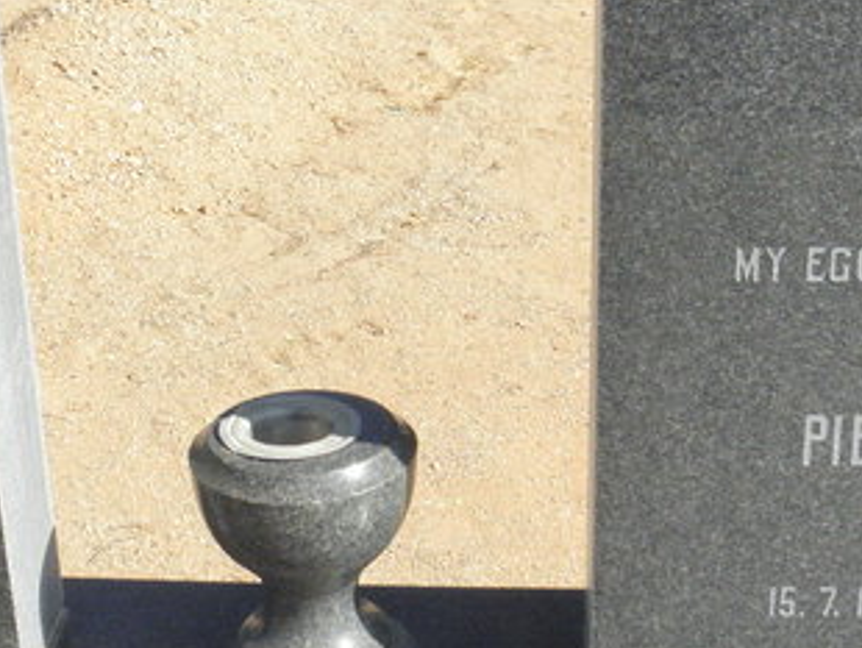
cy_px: 156
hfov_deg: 28.9
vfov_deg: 21.8
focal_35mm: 67
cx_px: 375
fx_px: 1670
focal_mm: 4.6
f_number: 6.3
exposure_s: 1/500
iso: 200
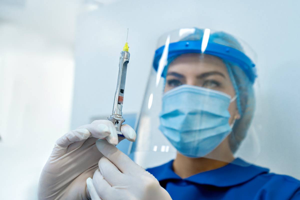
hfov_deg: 45.4
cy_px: 100
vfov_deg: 31.2
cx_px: 150
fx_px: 358
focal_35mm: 43
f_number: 4.5
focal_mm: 43
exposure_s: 1/125
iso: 800
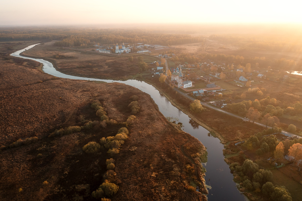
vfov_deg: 46.4
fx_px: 235
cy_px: 100
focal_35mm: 28
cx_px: 151
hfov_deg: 65.5
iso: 100
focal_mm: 10.26
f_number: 4
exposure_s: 1/40
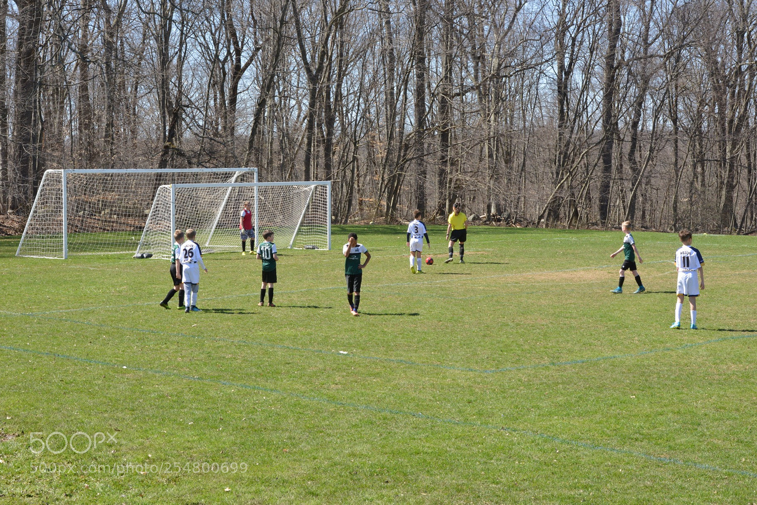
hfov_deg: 28.8
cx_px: 378
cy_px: 252
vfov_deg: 19.5
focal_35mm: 70
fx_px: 1472
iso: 1000
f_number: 20
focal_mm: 70
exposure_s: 1/160
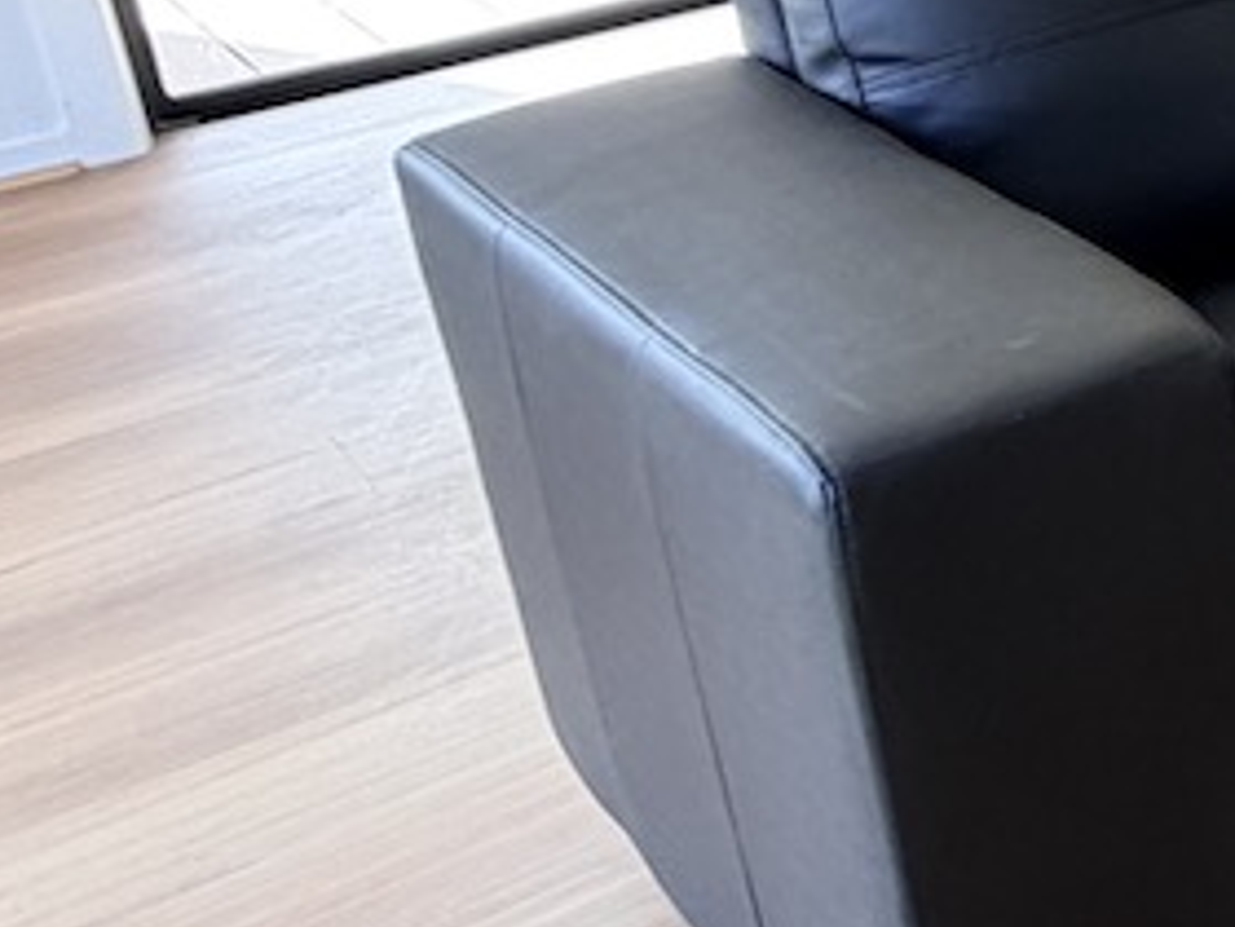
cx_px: 2699
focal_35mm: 64
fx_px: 2283
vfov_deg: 21.0
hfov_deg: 17.1
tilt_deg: -13.9
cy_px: -252
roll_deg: +0.2
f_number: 2.2
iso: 160
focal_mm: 2.22
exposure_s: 1/100
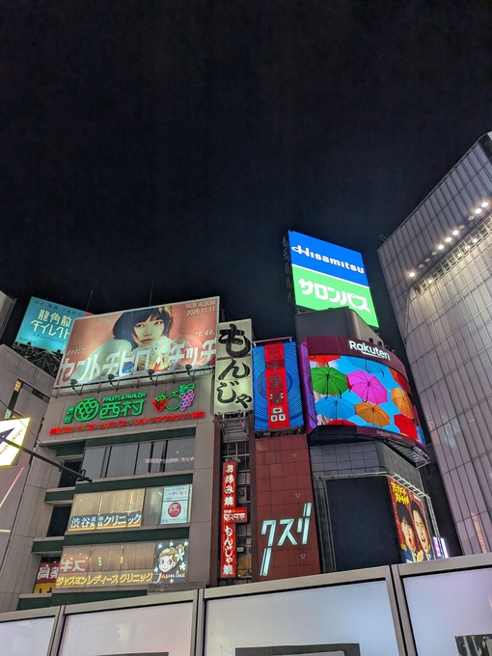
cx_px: 246
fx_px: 455
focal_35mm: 24
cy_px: 328
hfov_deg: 56.8
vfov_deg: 71.6
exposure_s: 1/100
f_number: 1.7
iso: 34
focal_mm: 4.53
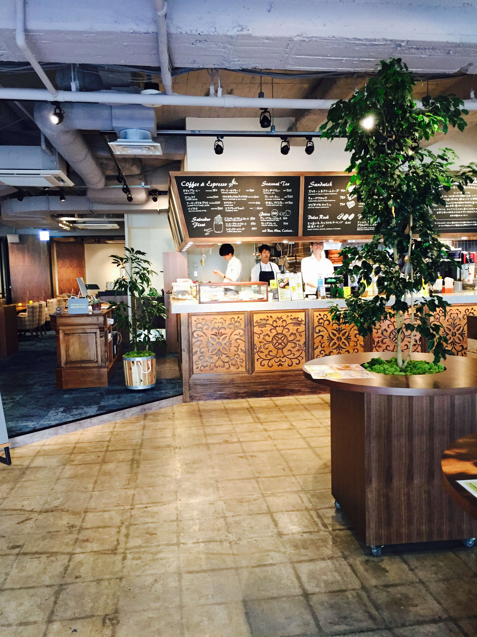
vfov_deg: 61.7
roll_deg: +2.1
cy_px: 318
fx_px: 533
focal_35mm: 29
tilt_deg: -4.6
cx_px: 238
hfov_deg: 48.2
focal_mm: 4.15
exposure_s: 1/30
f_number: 2.2
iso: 160
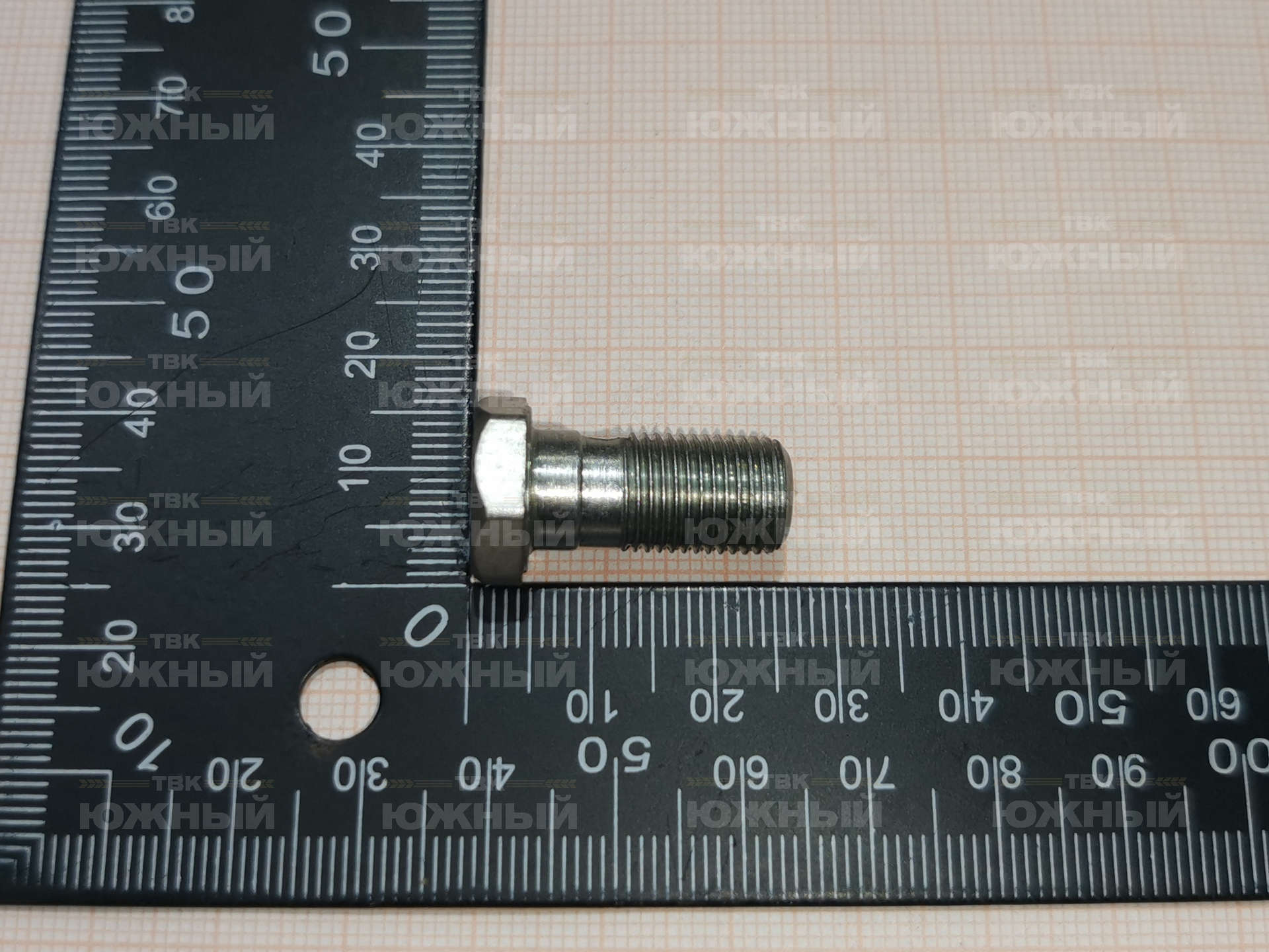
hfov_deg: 67.3
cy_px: 476
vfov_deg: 53.1
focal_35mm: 26
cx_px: 634
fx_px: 953
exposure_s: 1/100
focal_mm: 4.66
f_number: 1.4
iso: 80
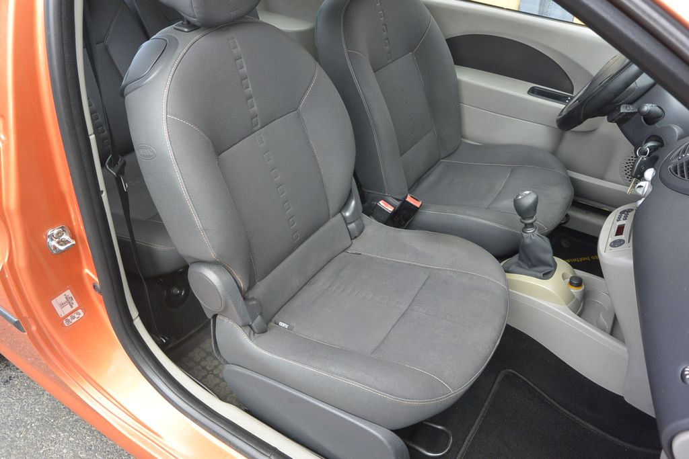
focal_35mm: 27
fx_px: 517
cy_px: 230
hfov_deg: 67.4
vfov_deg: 47.9
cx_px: 344
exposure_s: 1/200
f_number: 3.5
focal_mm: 10
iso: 200
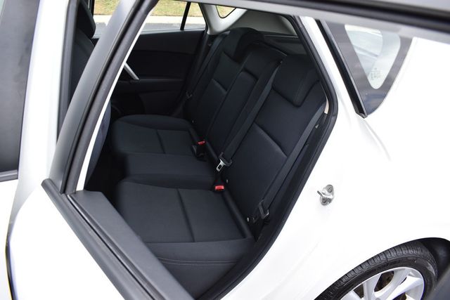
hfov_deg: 67.4
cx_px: 225
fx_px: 338
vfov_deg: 48.0
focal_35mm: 27
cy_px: 150
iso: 250
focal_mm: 18
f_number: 5.6
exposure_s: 1/250
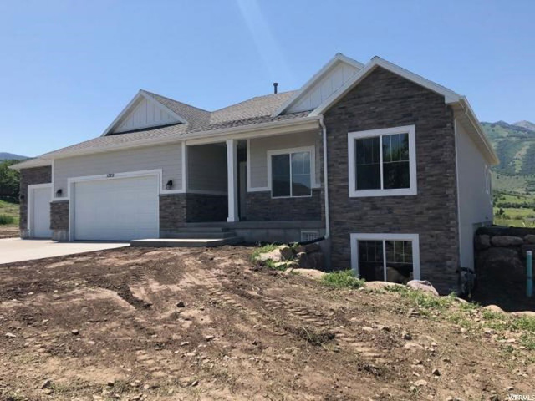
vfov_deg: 49.7
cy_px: 200
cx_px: 268
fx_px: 433
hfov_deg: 63.4
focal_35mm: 28
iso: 20
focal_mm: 3.99
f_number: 1.8
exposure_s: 1/1715
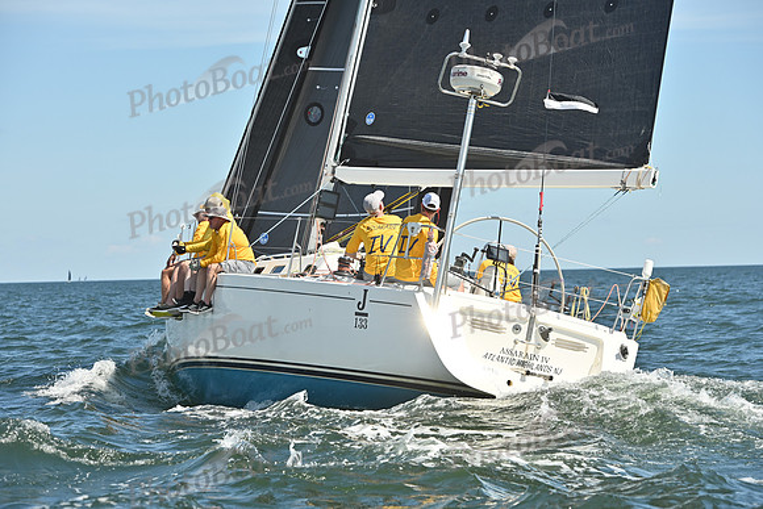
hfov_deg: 16.4
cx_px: 382
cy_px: 254
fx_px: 2650
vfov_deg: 11.0
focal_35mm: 125
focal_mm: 125
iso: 250
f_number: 7.1
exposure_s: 1/1250
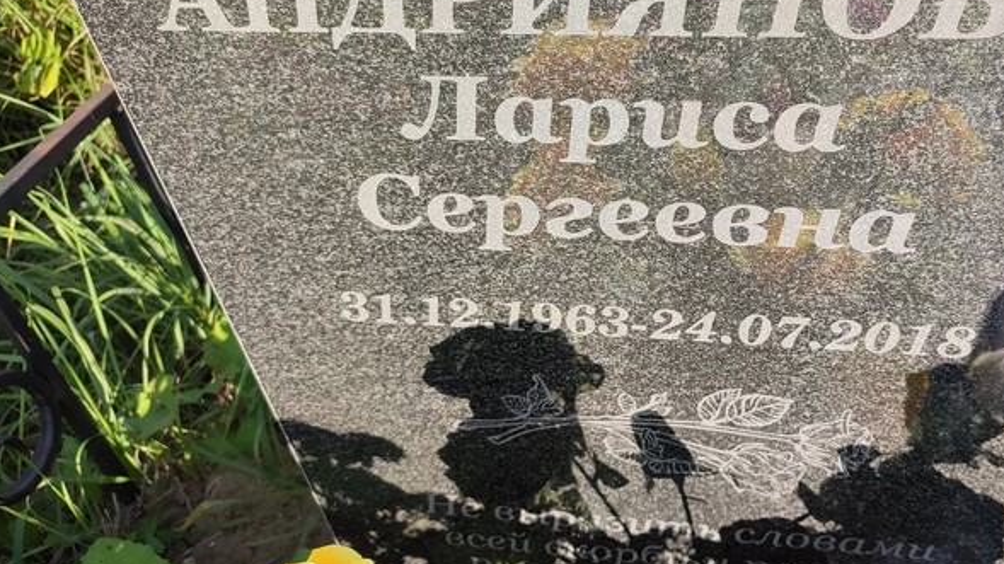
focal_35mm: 37
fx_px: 985
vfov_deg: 31.7
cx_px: 675
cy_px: 186
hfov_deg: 52.9
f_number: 1.9
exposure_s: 1/340
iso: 50
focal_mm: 6.04
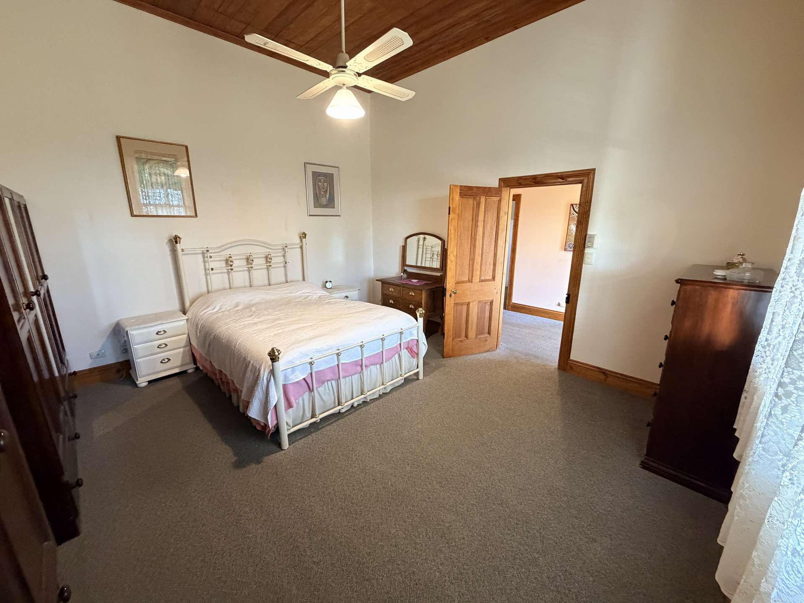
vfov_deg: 85.7
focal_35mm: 14
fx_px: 325
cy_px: 302
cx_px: 402
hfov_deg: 102.1
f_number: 2.2
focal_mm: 2.22
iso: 500
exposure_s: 1/50
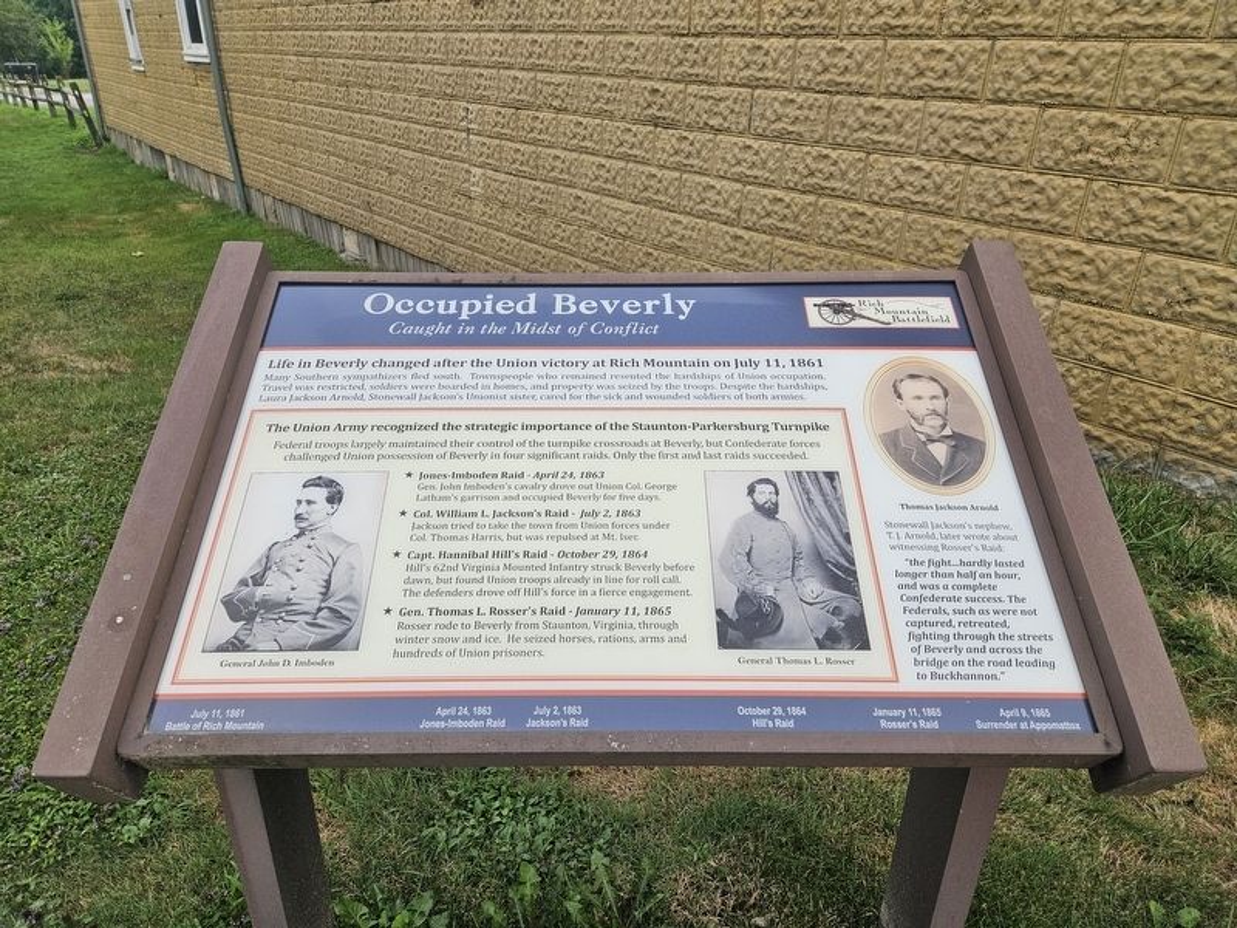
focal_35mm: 23
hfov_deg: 73.9
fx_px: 822
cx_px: 618
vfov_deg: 58.9
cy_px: 464
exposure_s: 1/719
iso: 64
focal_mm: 5.4
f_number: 1.8
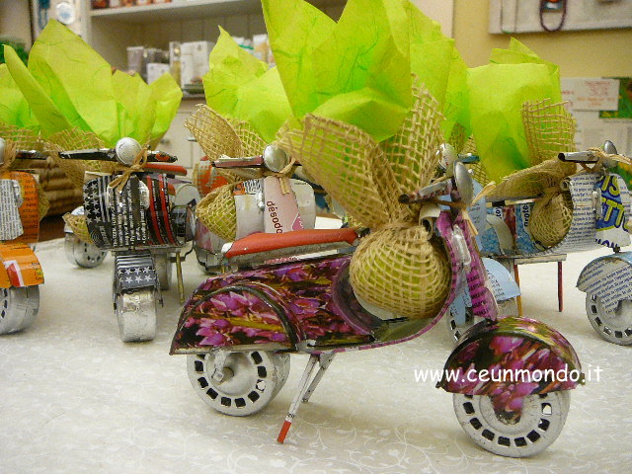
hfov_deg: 52.6
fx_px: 639
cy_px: 237
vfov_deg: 40.7
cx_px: 316
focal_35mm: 35
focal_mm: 5.2
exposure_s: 1/13
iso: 200
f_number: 2.8
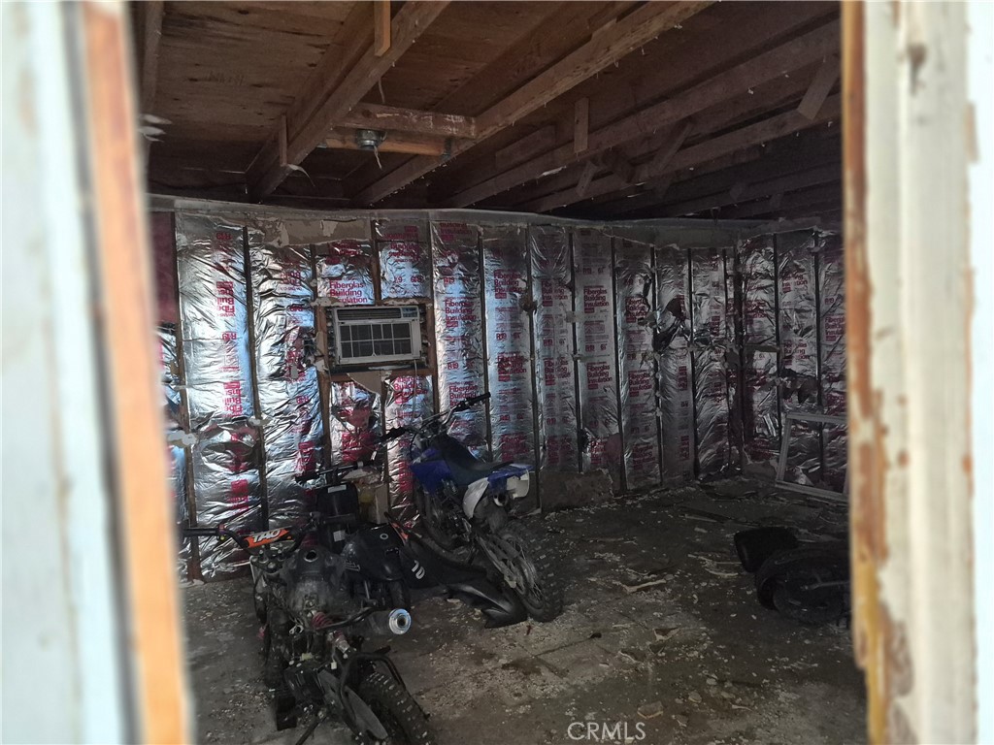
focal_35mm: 23
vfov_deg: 58.9
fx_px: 660
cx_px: 497
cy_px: 372
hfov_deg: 73.9
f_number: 1.8
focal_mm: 5.4
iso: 1600
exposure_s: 1/120
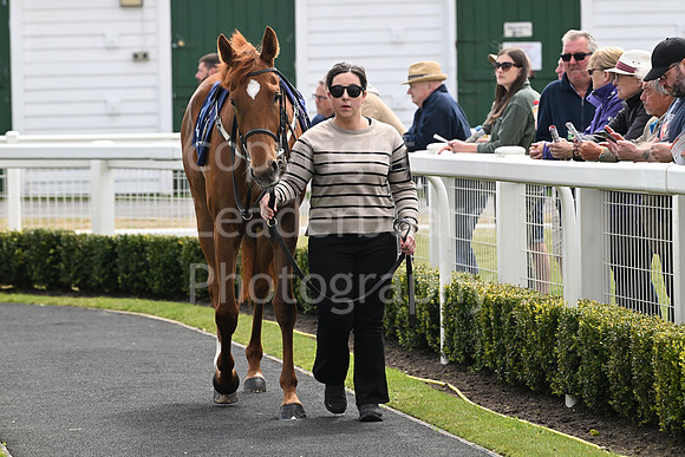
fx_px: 3806
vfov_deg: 6.9
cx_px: 342
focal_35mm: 200
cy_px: 228
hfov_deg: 10.3
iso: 400
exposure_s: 1/800
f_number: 6.3
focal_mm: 200
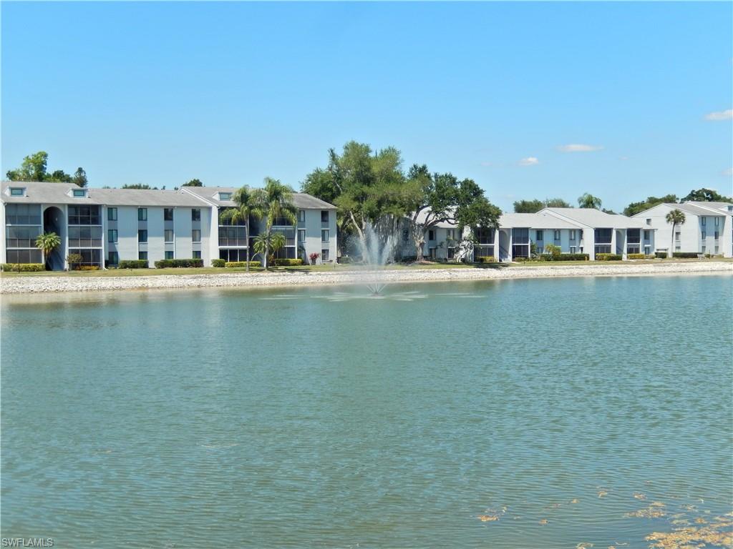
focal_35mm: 51
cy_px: 274
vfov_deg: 28.6
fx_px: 1080
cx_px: 366
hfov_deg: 37.5
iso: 125
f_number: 4.5
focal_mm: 9.2
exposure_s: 1/800
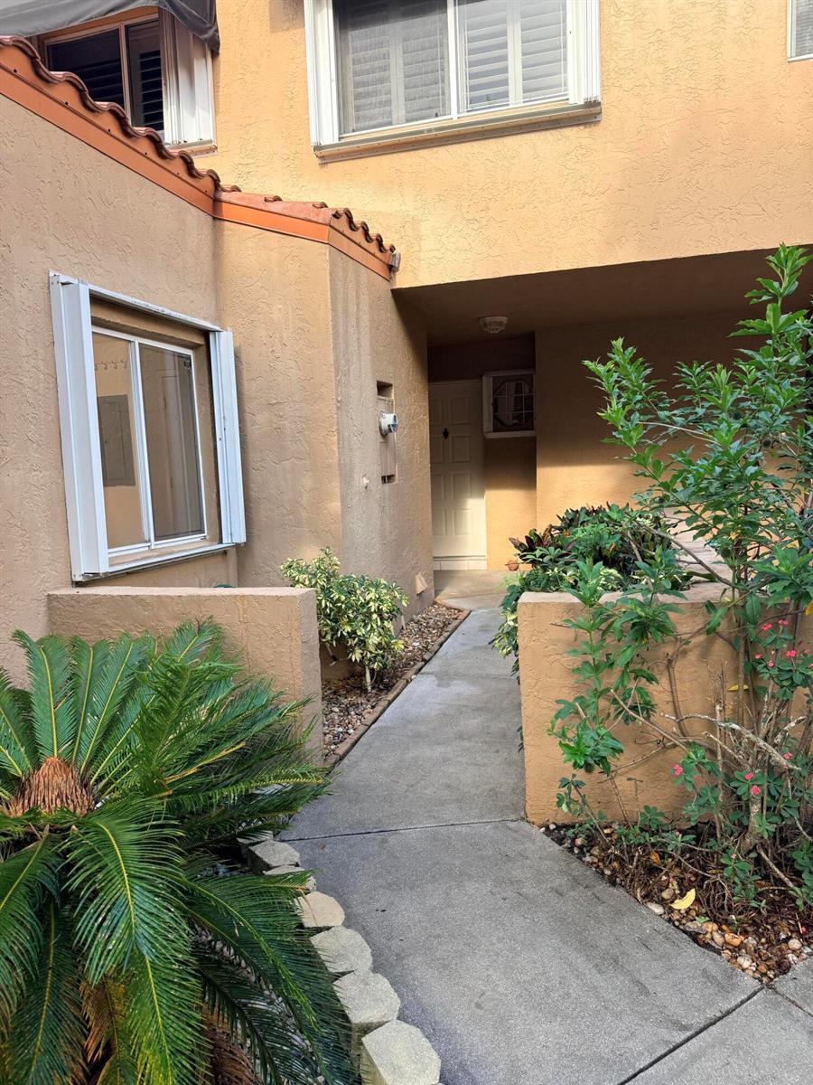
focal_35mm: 24
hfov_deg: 56.8
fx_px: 752
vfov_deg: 71.6
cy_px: 542
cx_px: 406
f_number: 1.78
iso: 100
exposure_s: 1/367
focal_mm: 6.76
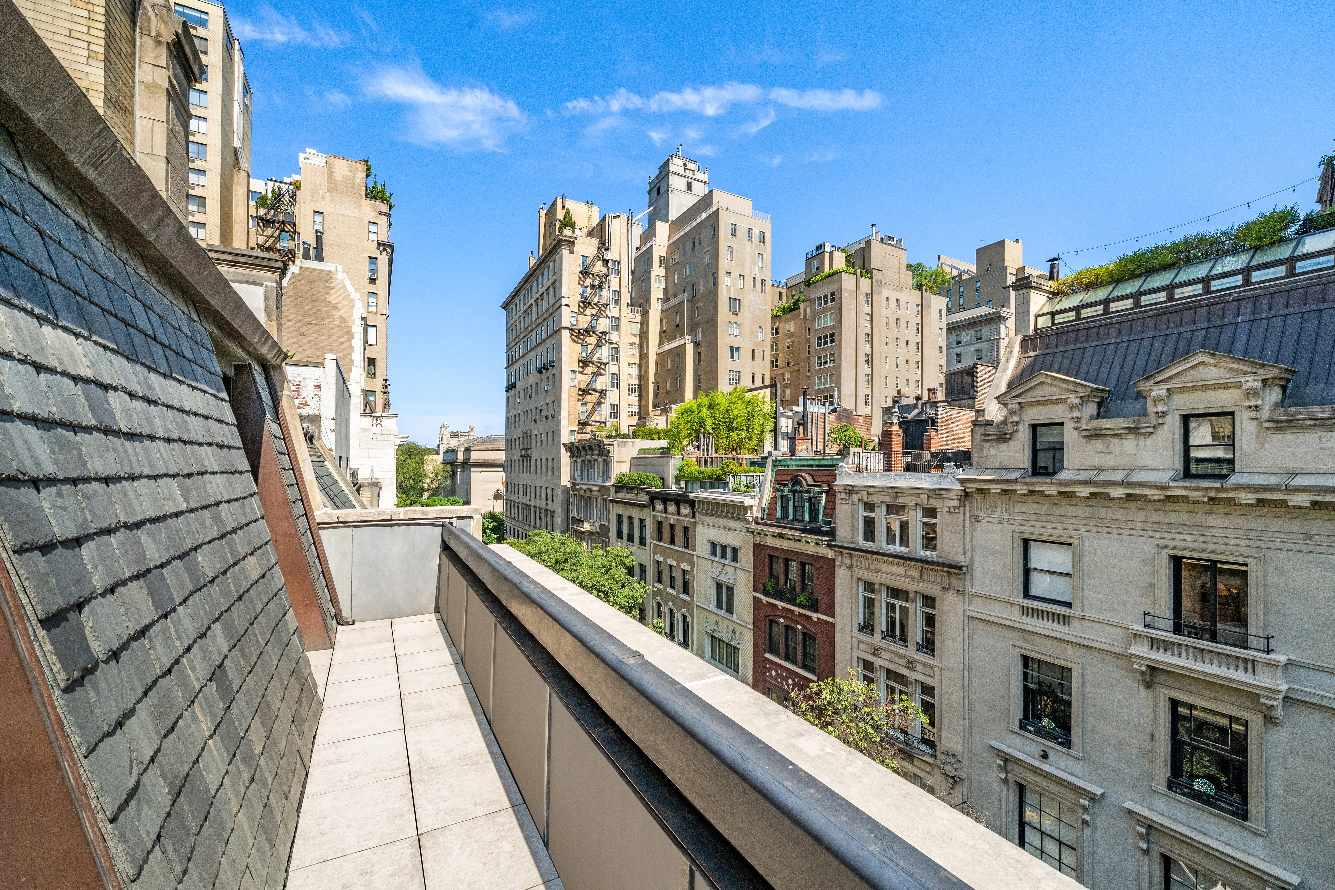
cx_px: 668
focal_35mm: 14
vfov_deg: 81.2
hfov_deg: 104.3
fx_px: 519
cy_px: 445
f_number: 13
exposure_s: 1/640
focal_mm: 14
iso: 1600
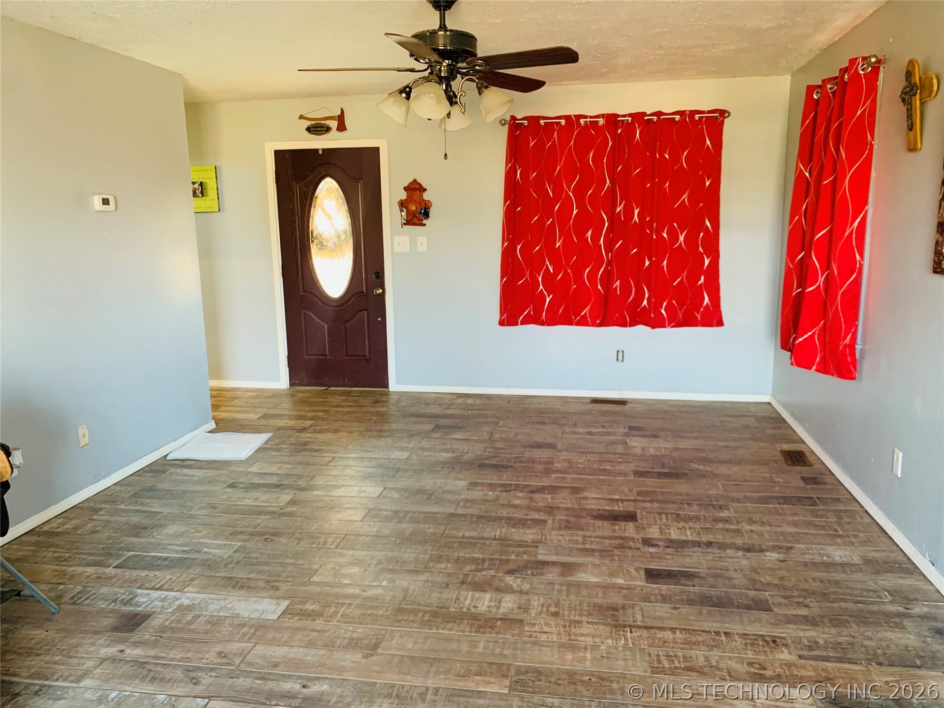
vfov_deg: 53.1
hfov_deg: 67.3
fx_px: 709
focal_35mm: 26
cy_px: 354
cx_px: 472
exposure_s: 1/60
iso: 320
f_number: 1.8
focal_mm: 4.25
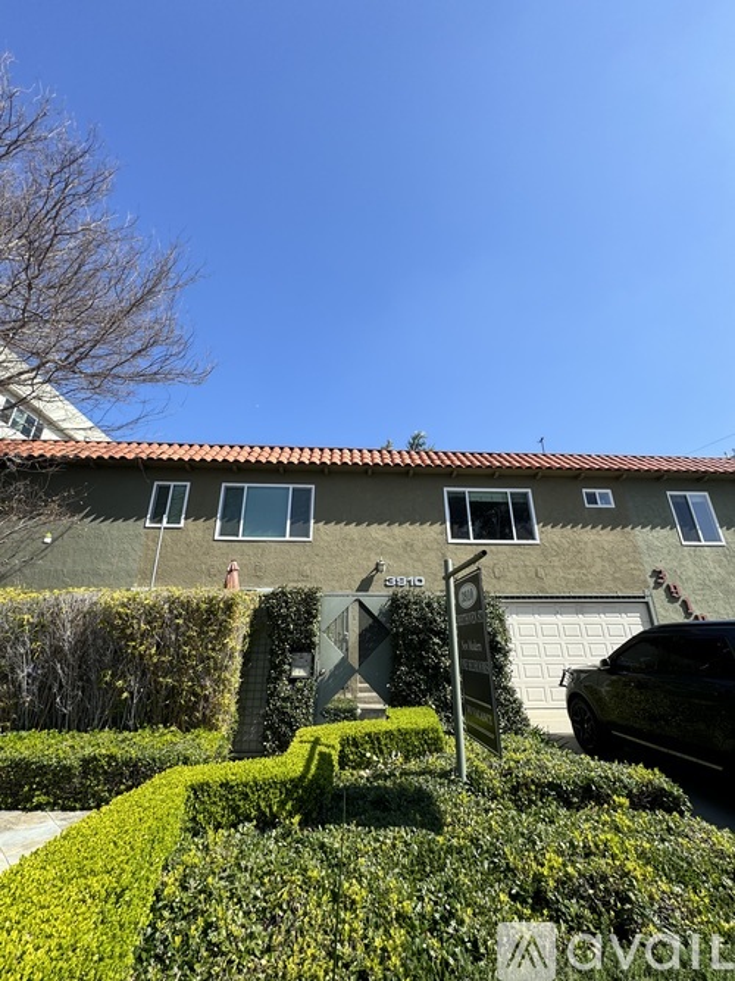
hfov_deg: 85.7
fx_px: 396
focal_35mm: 14
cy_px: 490
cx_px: 368
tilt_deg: +21.8
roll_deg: +0.7
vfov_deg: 102.1
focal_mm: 2.22
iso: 50
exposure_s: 1/1160
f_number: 2.2
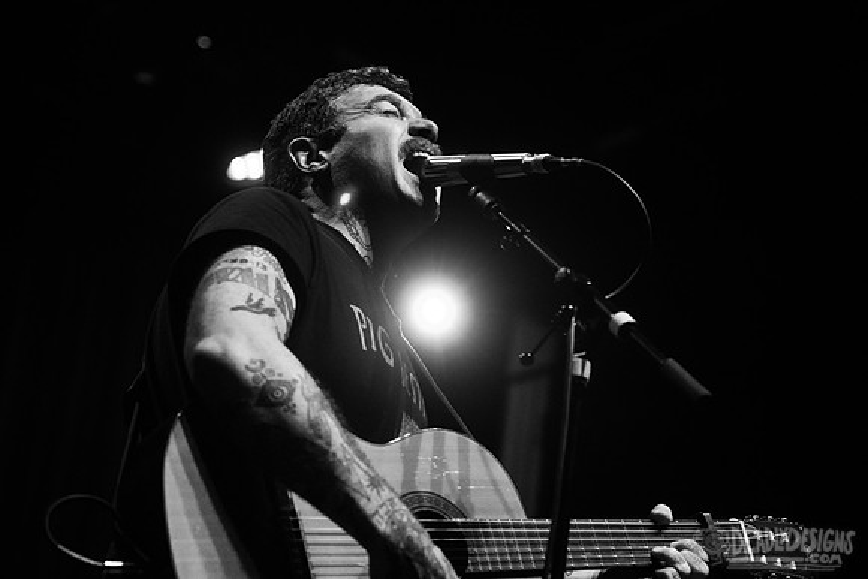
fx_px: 2142
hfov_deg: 22.9
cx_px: 386
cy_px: 258
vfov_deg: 15.4
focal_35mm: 89
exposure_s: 1/125
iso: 6400
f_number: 4
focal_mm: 80
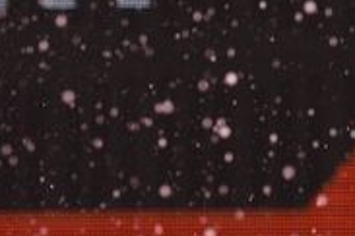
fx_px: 12956
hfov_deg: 1.6
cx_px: 487
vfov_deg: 1.0
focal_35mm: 1314
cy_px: -496
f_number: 5.6
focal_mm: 200
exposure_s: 1/1250
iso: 250
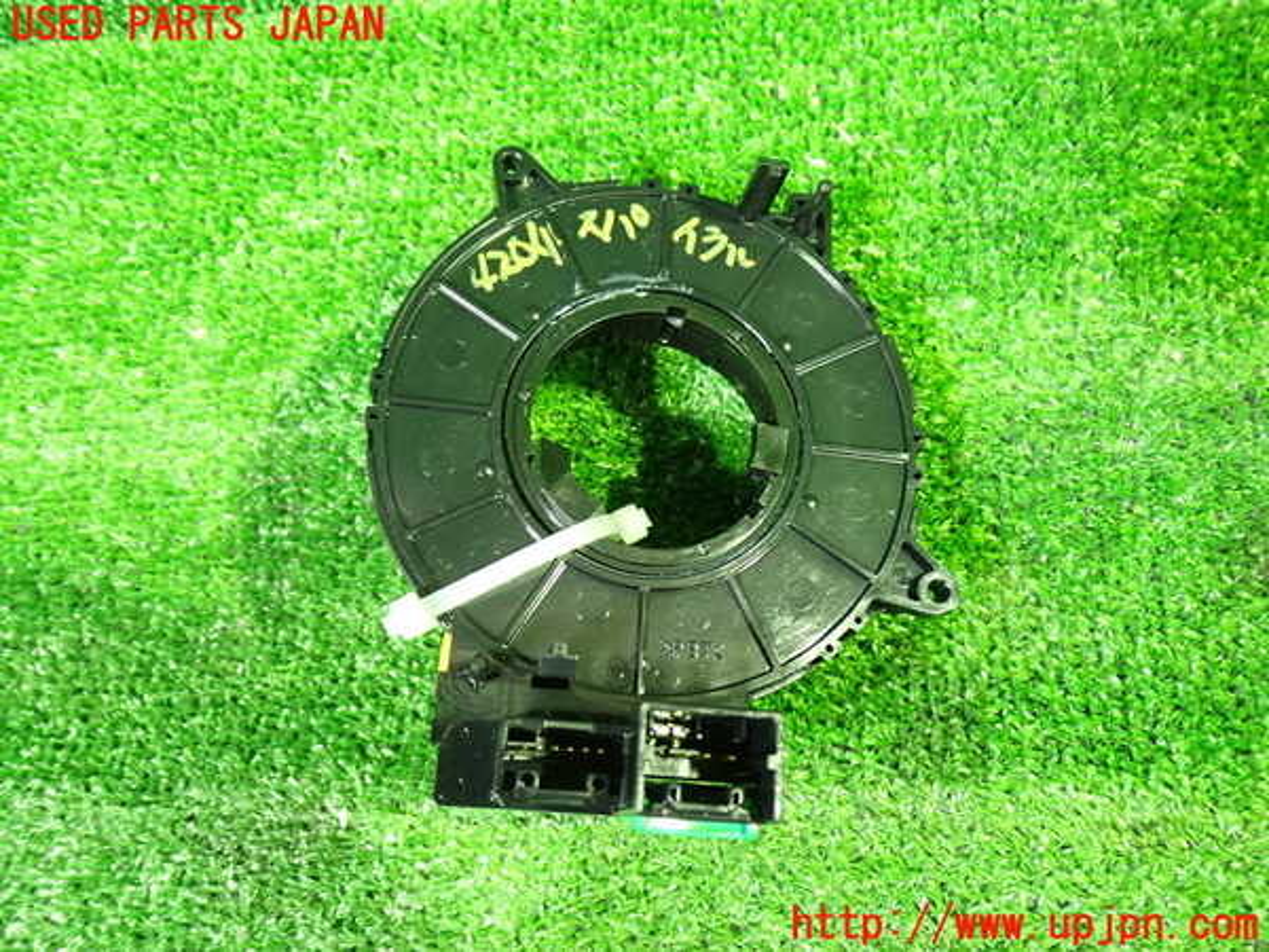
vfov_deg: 46.8
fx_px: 1100
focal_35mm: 30
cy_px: 476
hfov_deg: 60.0
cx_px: 634
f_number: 2.3
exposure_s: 1/15
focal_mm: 5.4
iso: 800
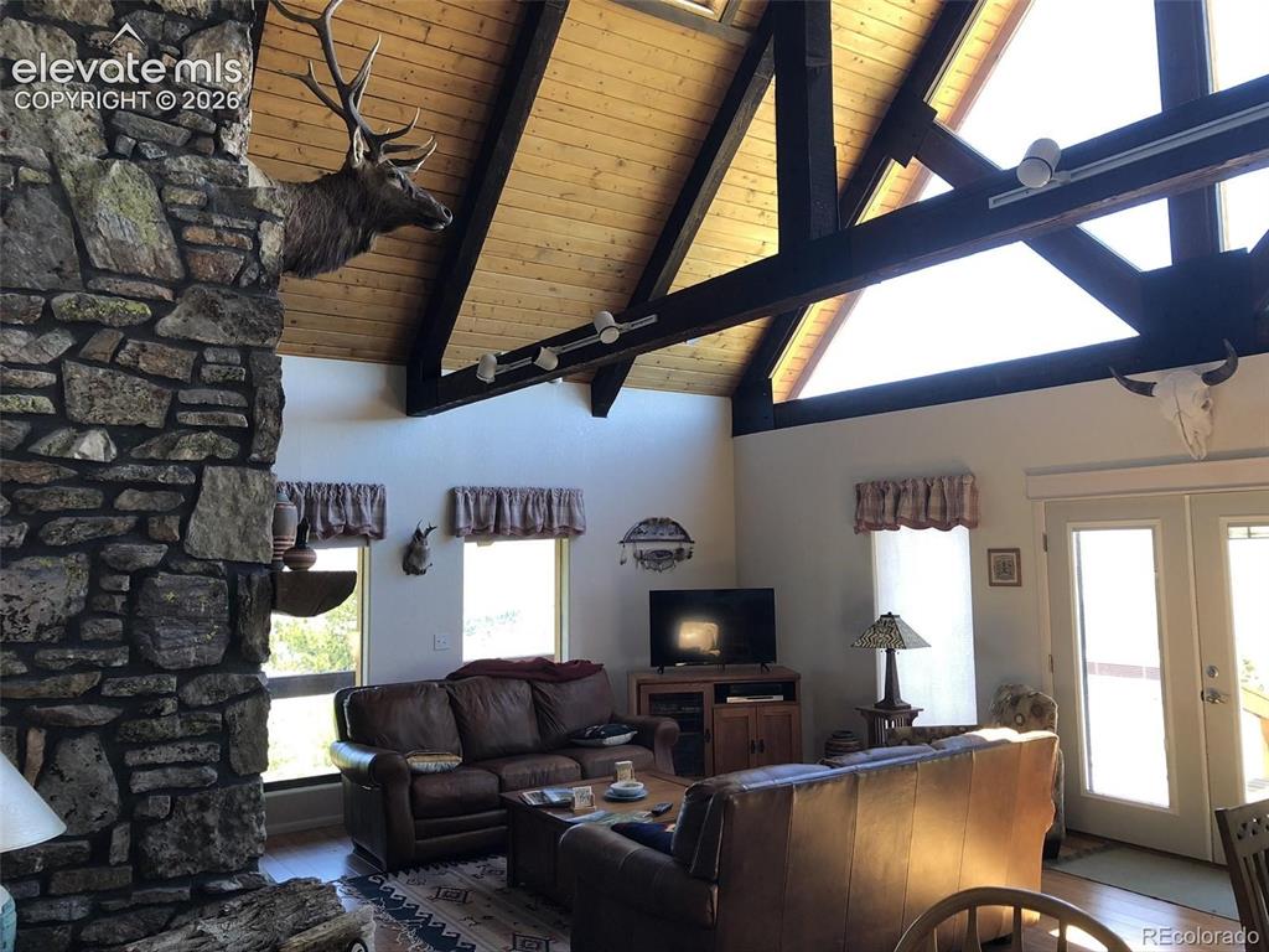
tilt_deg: +4.7
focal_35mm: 28
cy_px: 476
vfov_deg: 49.7
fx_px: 1026
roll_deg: +0.8
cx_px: 634
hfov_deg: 63.4
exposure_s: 1/40
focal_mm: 3.99
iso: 25
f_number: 1.8
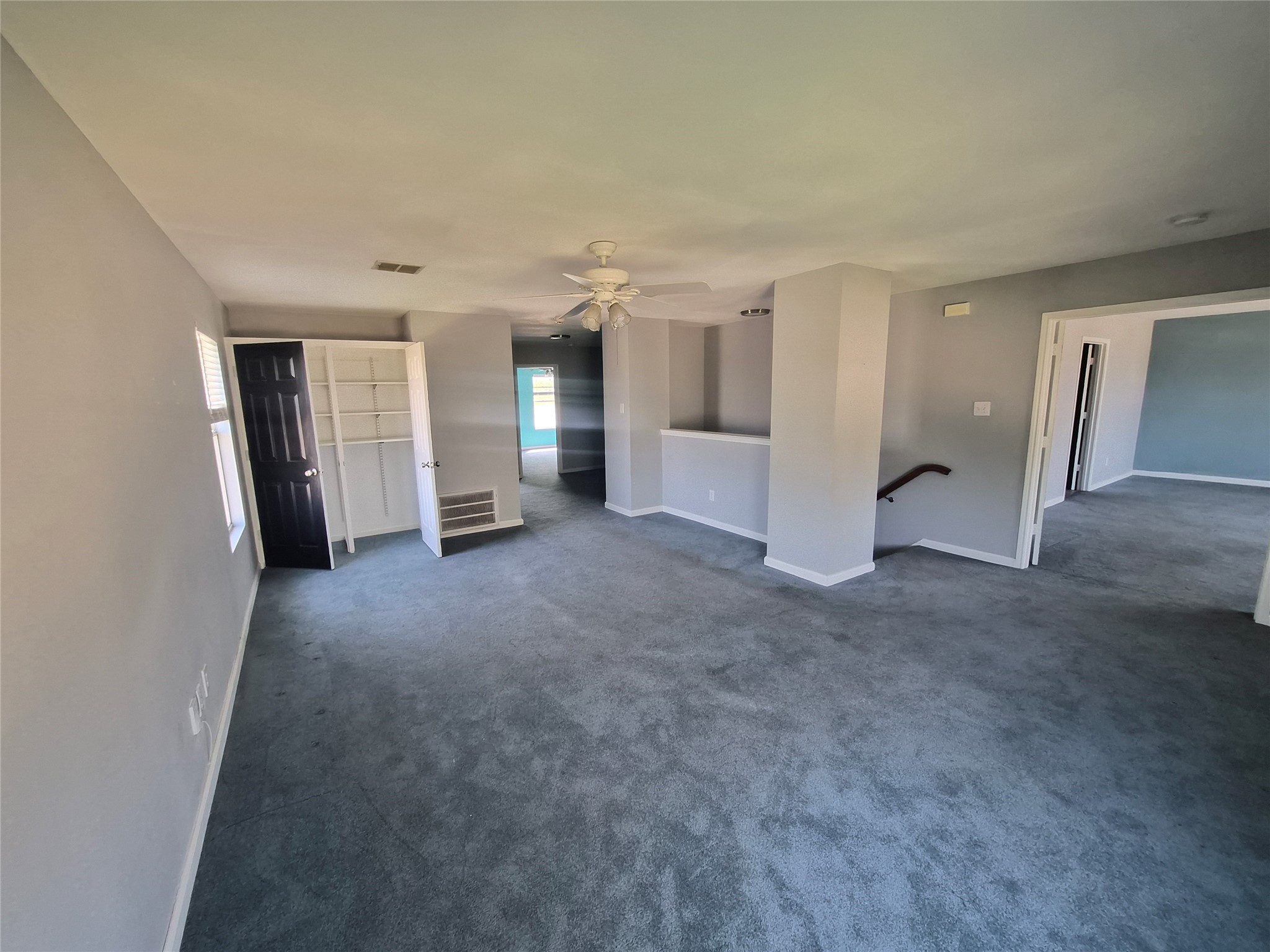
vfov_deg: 89.9
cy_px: 476
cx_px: 635
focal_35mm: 13
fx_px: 477
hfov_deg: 106.2
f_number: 2.2
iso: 250
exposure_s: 1/60
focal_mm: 1.7
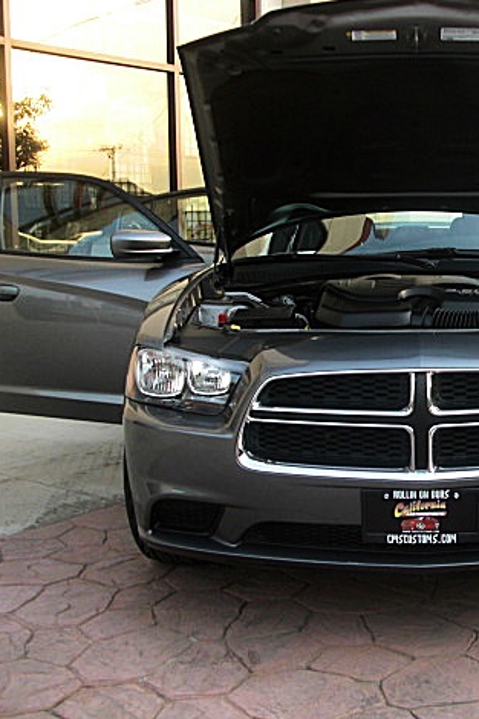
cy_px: 355
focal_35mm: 51
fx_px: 1019
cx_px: 419
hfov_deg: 25.7
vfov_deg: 38.9
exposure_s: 1/125
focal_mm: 6.3
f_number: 2.8
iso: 100
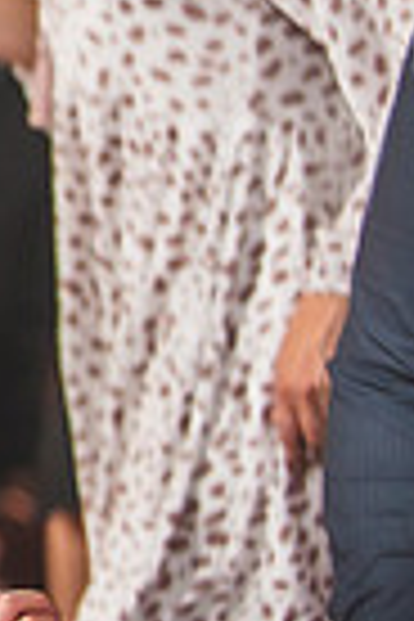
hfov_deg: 4.5
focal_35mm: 294
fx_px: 5071
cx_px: -837
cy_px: -200
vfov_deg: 6.9
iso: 1250
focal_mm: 70
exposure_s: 1/200
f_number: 2.8
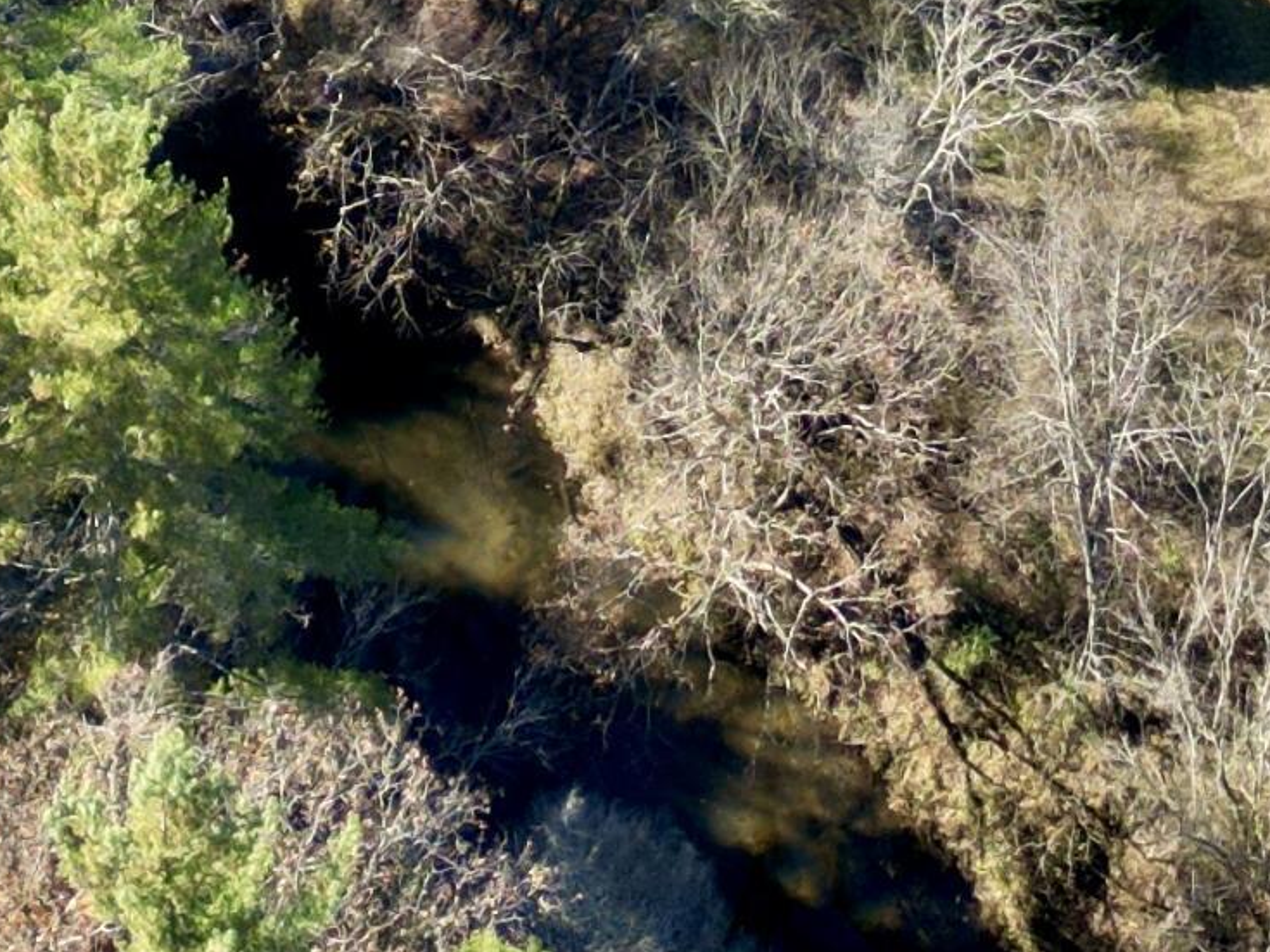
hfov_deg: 18.7
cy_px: -972
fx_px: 3595
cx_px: 1633
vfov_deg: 13.0
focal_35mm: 98
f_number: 1.7
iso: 100
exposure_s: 1/1000
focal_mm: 6.72
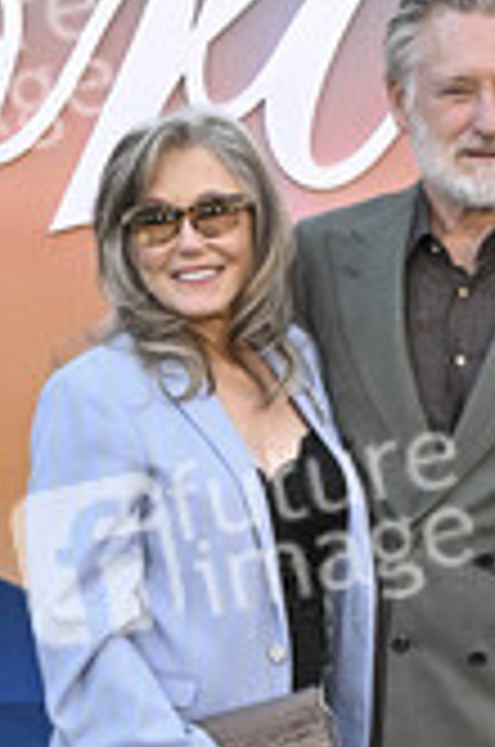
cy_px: 765
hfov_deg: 11.7
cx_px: 374
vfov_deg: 17.2
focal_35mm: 116
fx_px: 2402
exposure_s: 1/320
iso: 800
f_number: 7.1
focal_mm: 48
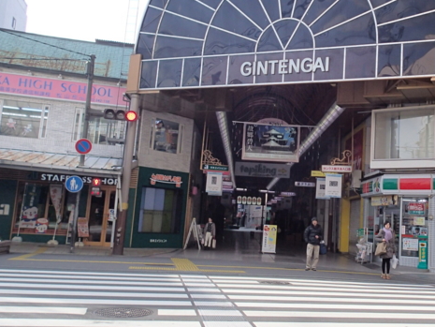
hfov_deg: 42.9
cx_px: 309
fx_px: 540
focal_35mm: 43
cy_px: 141
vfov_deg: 33.6
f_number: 2.8
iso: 100
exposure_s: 1/640
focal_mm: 4.5
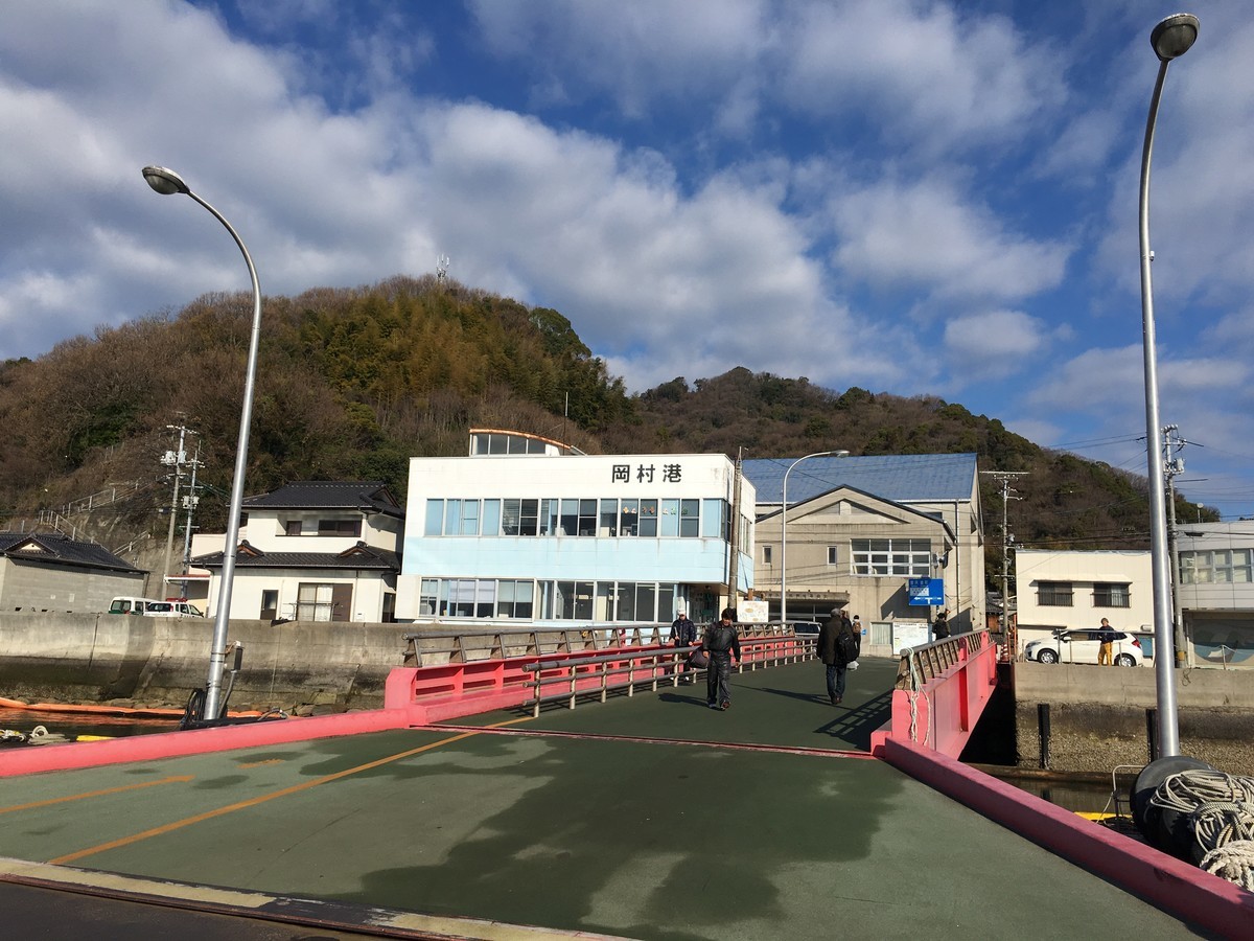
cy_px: 470
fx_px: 1051
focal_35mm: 29
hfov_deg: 61.7
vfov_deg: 48.2
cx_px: 627
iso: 25
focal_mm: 4.15
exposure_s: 1/3077
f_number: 2.2
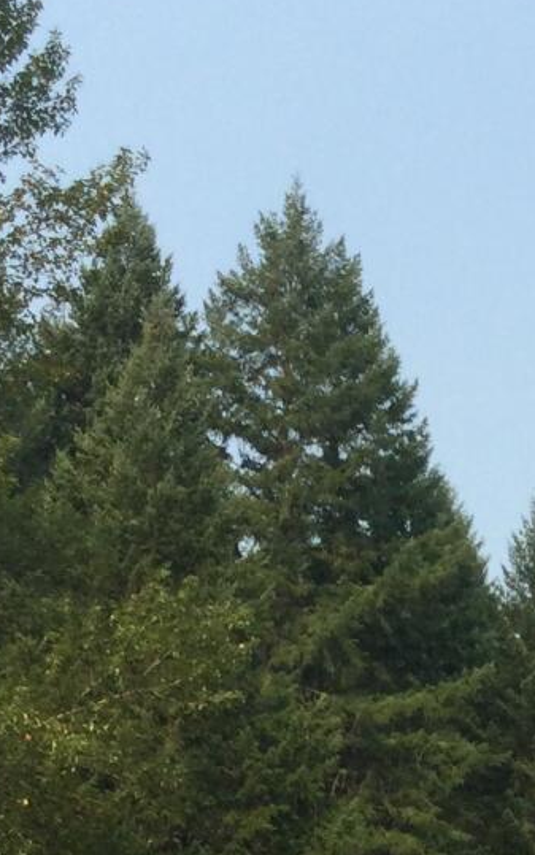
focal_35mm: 122
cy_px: 1033
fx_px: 2845
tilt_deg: +11.4
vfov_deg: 16.4
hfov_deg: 10.6
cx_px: 537
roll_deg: -1.3
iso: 25
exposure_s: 1/741
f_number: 2.4
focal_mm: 3.3
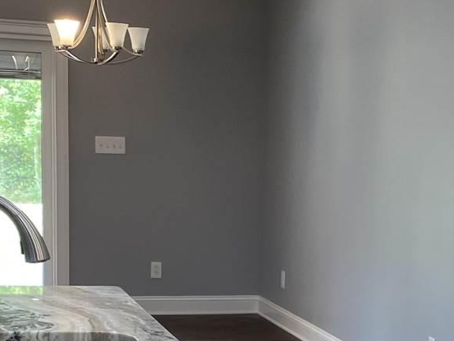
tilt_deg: -11.3
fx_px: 1194
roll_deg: -2.2
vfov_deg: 15.8
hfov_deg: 21.4
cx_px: 331
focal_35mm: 91
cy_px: 371
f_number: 1.8
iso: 64
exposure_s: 1/60
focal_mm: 4.25
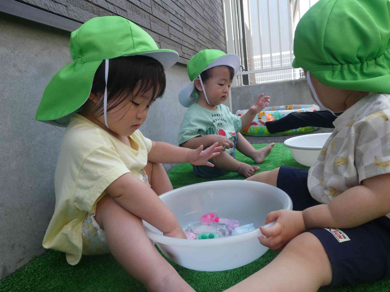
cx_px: 195
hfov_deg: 71.6
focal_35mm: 24
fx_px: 270
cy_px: 146
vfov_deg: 56.8
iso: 100
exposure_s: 1/125
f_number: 3.3
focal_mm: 4.3
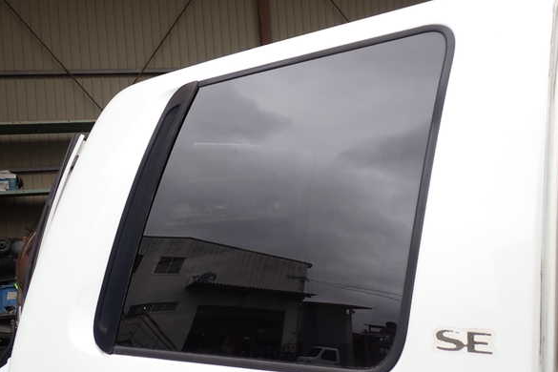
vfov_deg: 41.1
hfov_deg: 58.7
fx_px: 496
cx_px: 284
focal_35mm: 32
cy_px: 192
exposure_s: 1/200
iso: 100
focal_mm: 5.4
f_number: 3.2
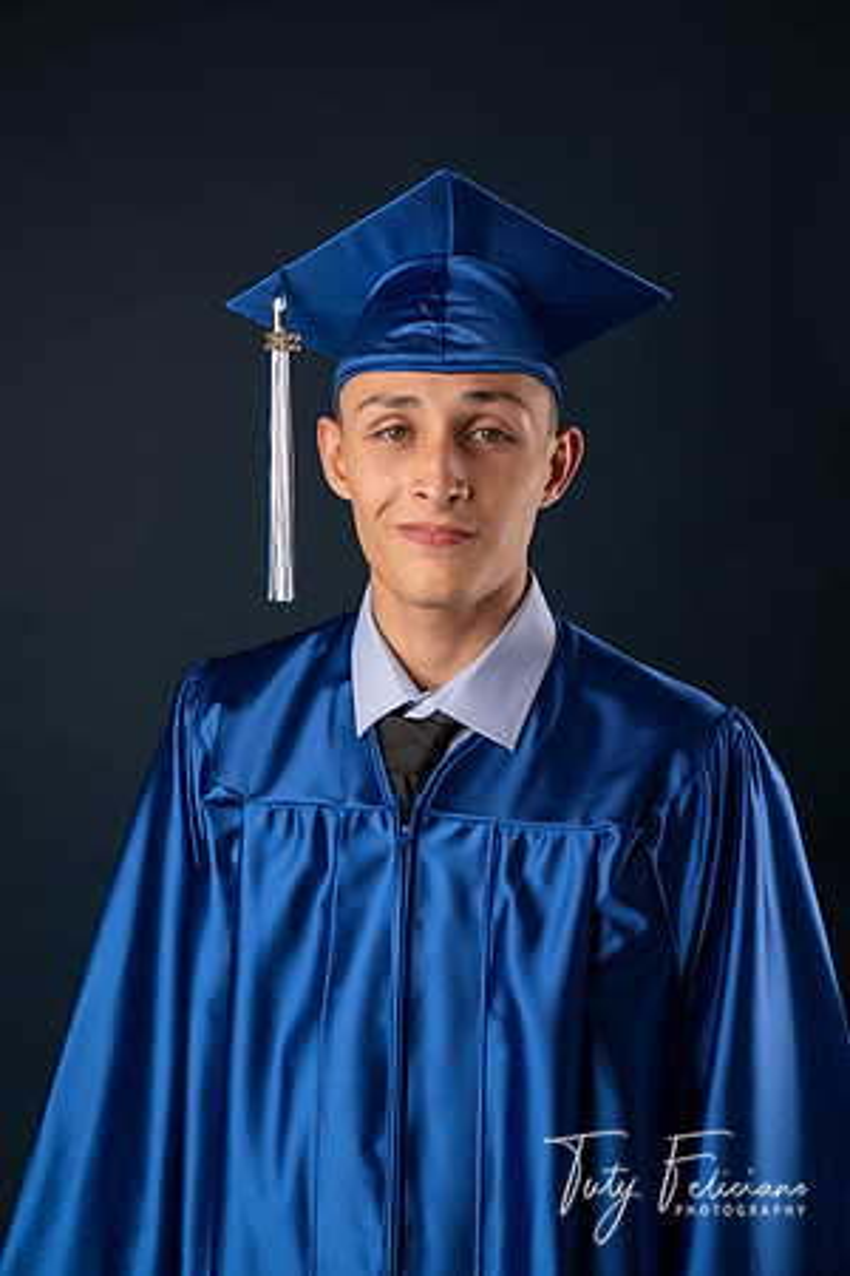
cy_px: 638
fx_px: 2337
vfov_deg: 30.5
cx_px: 425
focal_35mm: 66
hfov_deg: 20.6
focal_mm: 66
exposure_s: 1/100
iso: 200
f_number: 5.6
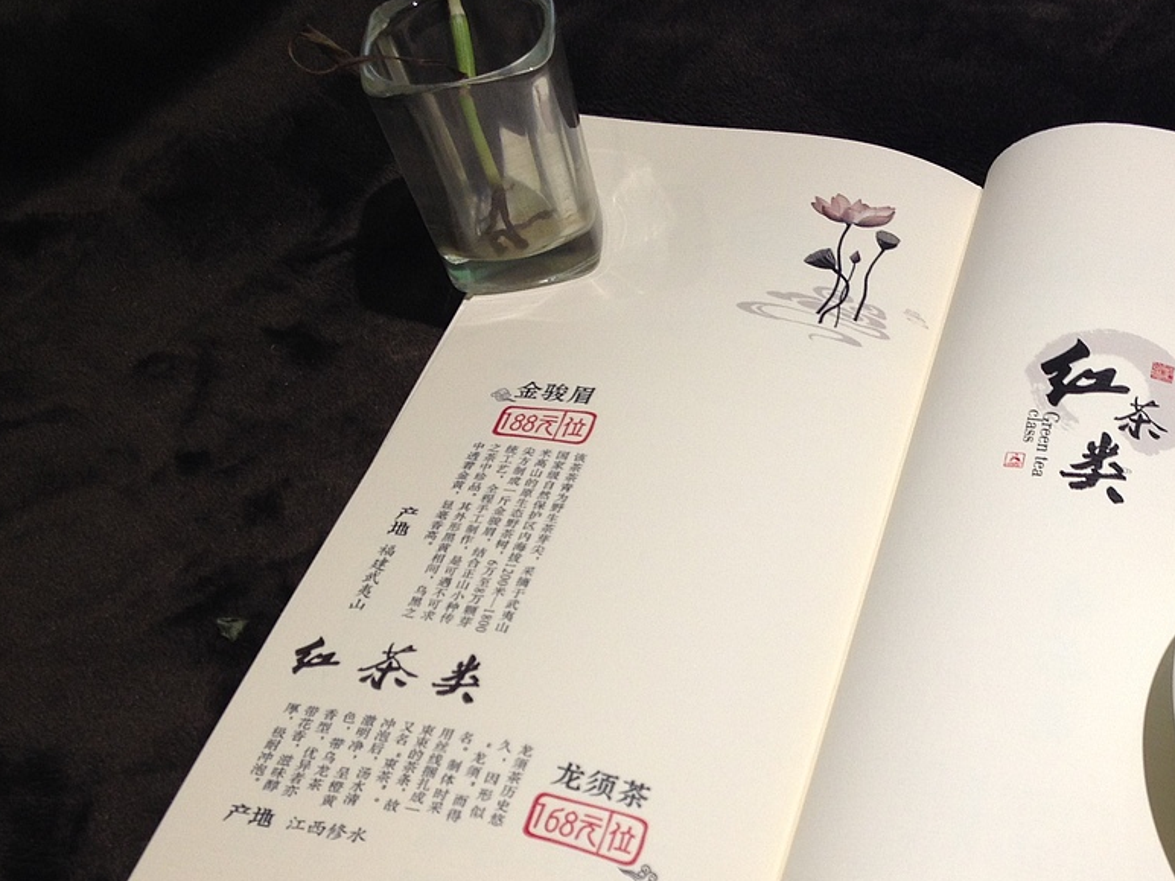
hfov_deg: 32.4
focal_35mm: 58
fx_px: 1969
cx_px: 921
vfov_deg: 24.9
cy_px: 671
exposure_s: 1/20
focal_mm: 4.28
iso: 64
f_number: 2.4
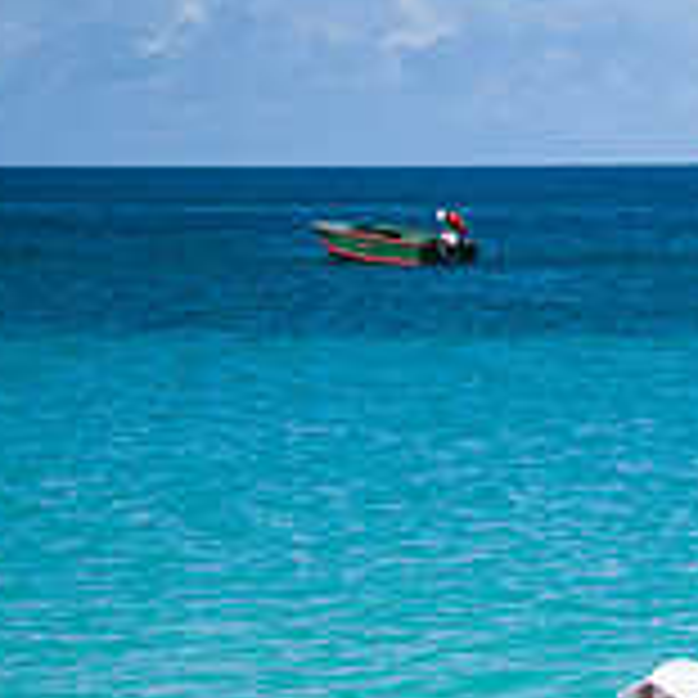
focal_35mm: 246
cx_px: 1094
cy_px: 750
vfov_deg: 7.1
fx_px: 5612
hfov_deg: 7.0
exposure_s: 1/320
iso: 64
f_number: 8
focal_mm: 70
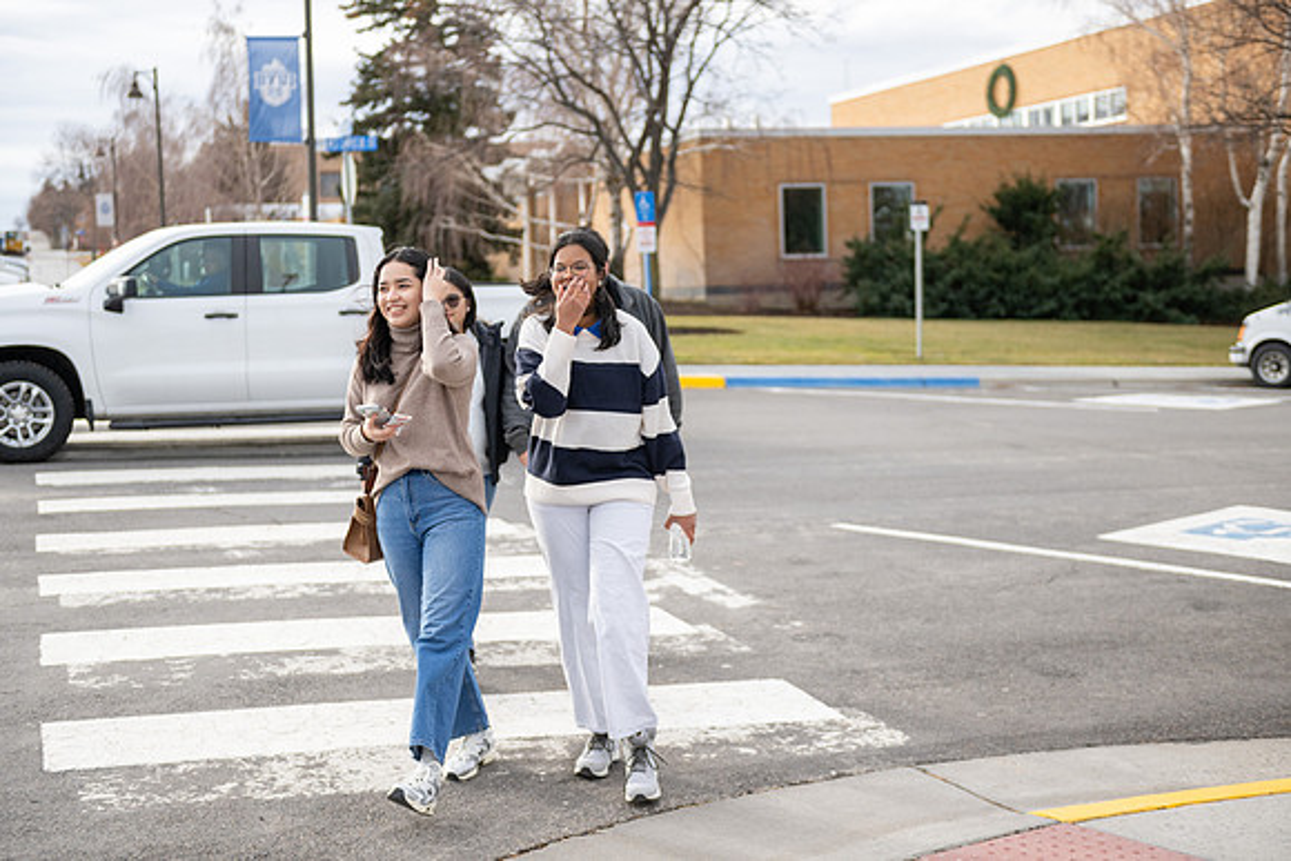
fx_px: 1793
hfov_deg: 39.6
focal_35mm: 50
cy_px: 430
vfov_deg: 27.0
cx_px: 646
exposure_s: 1/2000
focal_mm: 50
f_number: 2.8
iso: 200
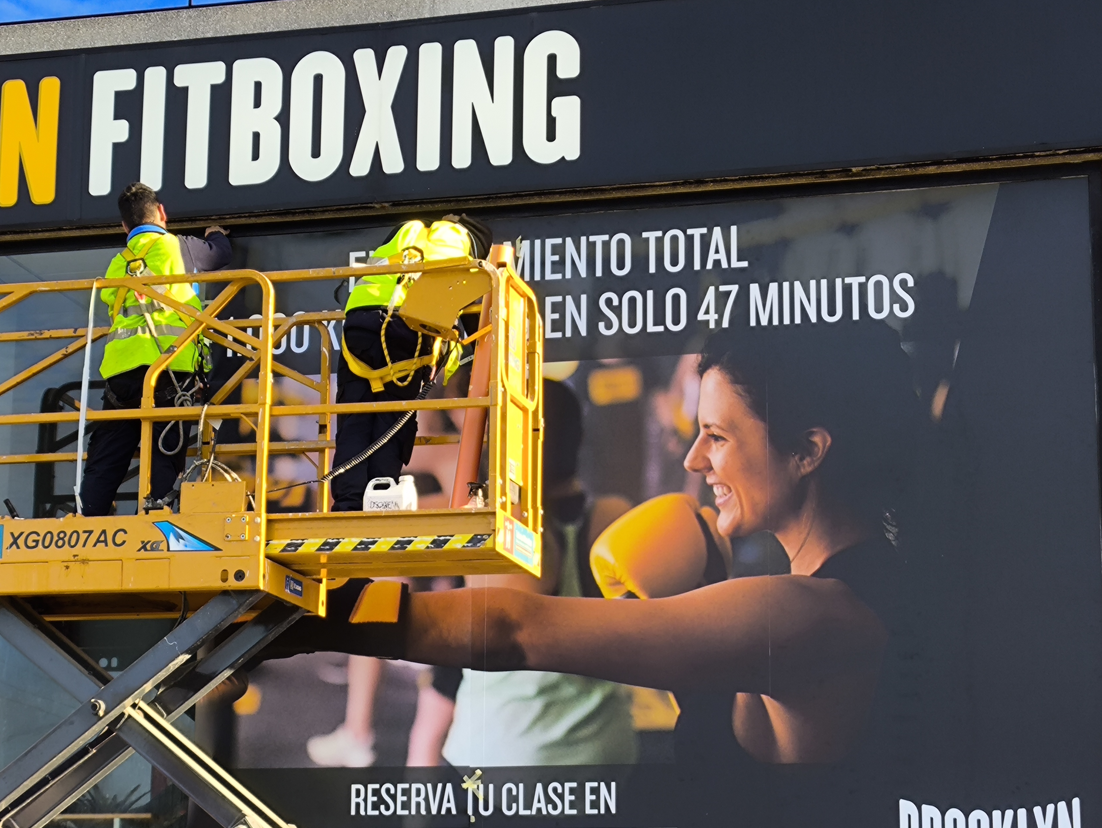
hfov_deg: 25.6
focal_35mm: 76
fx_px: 2421
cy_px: 510
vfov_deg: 19.4
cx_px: 473
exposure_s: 1/432
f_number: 1.7
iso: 50
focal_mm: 4.71
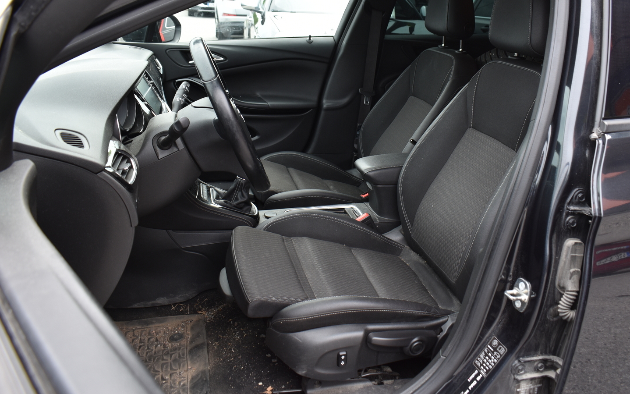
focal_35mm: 31
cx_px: 349
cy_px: 159
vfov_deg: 40.4
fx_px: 532
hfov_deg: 61.1
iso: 200
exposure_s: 1/125
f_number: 5.6
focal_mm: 18
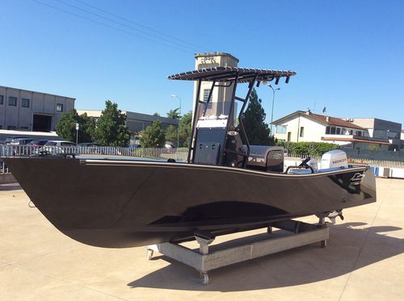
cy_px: 150
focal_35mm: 32
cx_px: 202
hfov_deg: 56.9
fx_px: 373
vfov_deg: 44.0
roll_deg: -2.5
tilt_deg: +0.7
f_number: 2.4
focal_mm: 3.3
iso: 32
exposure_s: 1/986
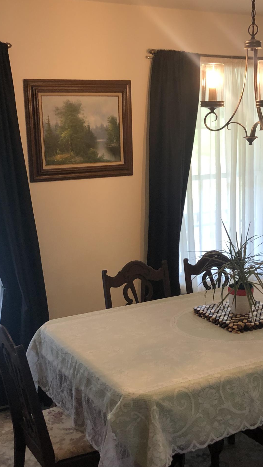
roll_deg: +0.7
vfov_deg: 42.9
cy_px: 251
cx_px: 154
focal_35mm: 48
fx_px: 595
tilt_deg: -9.5
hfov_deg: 24.9
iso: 40
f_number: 1.8
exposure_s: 1/30
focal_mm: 4
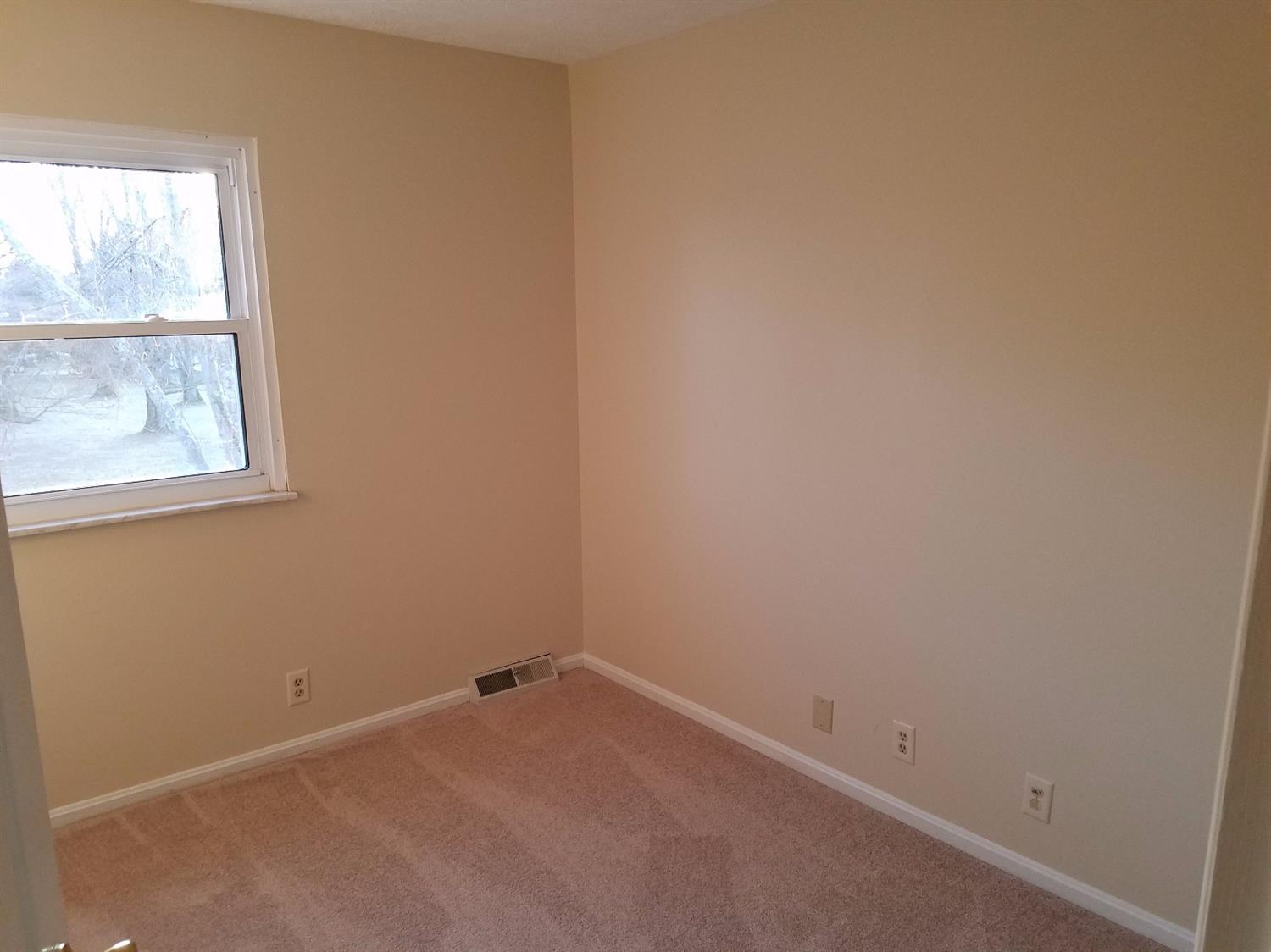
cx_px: 636
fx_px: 954
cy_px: 476
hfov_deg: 67.3
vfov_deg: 53.0
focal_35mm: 26
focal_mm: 4.2
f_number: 1.7
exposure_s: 1/30
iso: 160
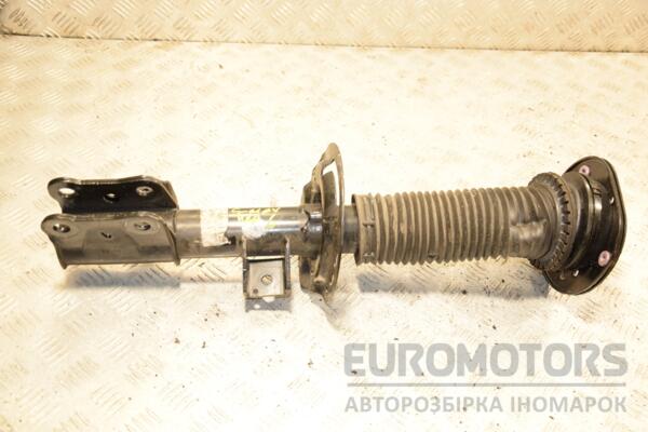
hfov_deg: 49.6
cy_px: 216
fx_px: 702
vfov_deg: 34.2
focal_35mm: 39
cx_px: 324
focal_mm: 26
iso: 800
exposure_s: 1/100
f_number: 5
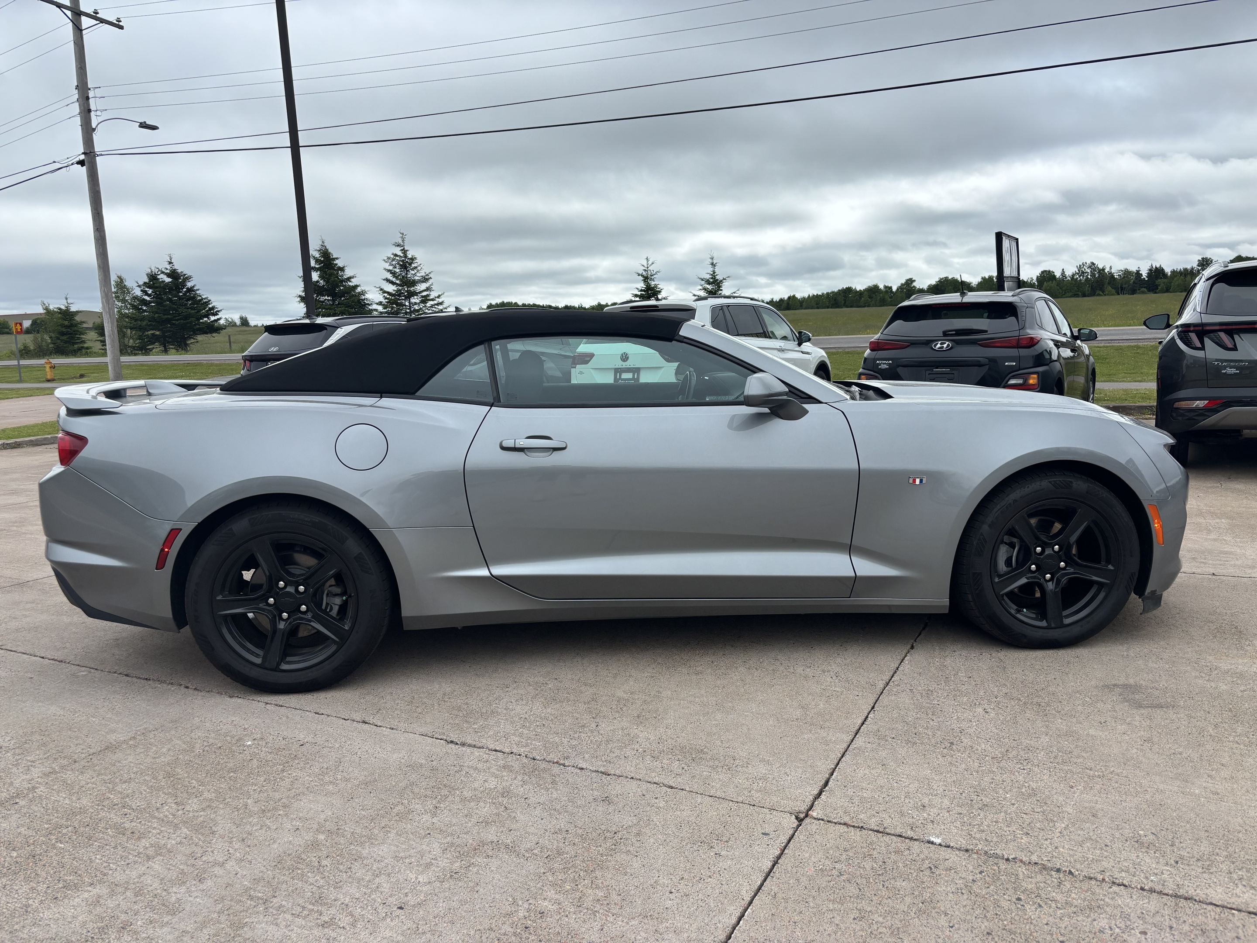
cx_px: 628
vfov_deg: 53.1
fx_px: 944
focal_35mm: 26
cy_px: 472
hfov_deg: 67.3
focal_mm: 5.96
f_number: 1.6
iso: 50
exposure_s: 1/4255
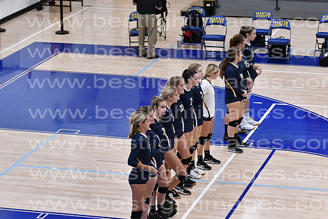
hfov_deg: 15.9
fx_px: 1176
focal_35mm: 129
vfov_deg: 10.6
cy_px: 129
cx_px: 187
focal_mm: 70
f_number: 3.2
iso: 6400
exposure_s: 1/1250
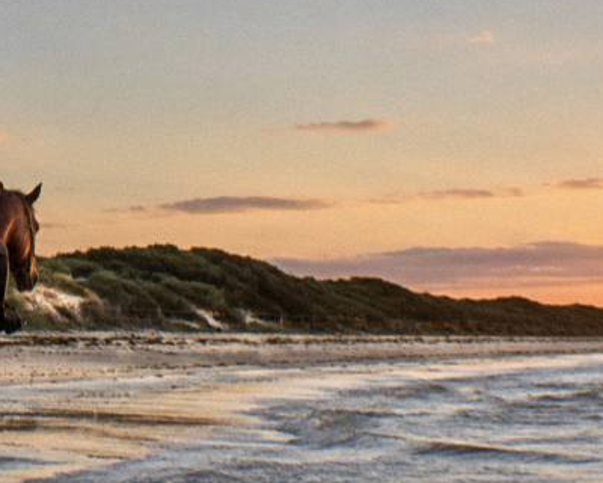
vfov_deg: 18.4
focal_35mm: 82
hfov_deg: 23.2
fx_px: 1463
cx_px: 194
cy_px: 433
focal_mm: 35
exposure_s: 1/640
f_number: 9
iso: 320
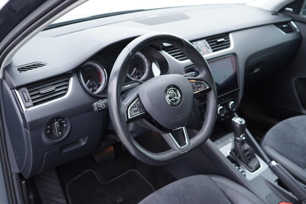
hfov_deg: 53.1
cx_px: 153
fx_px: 306
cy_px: 102
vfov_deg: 36.9
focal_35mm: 36
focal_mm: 24
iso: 320
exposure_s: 1/40
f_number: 2.8
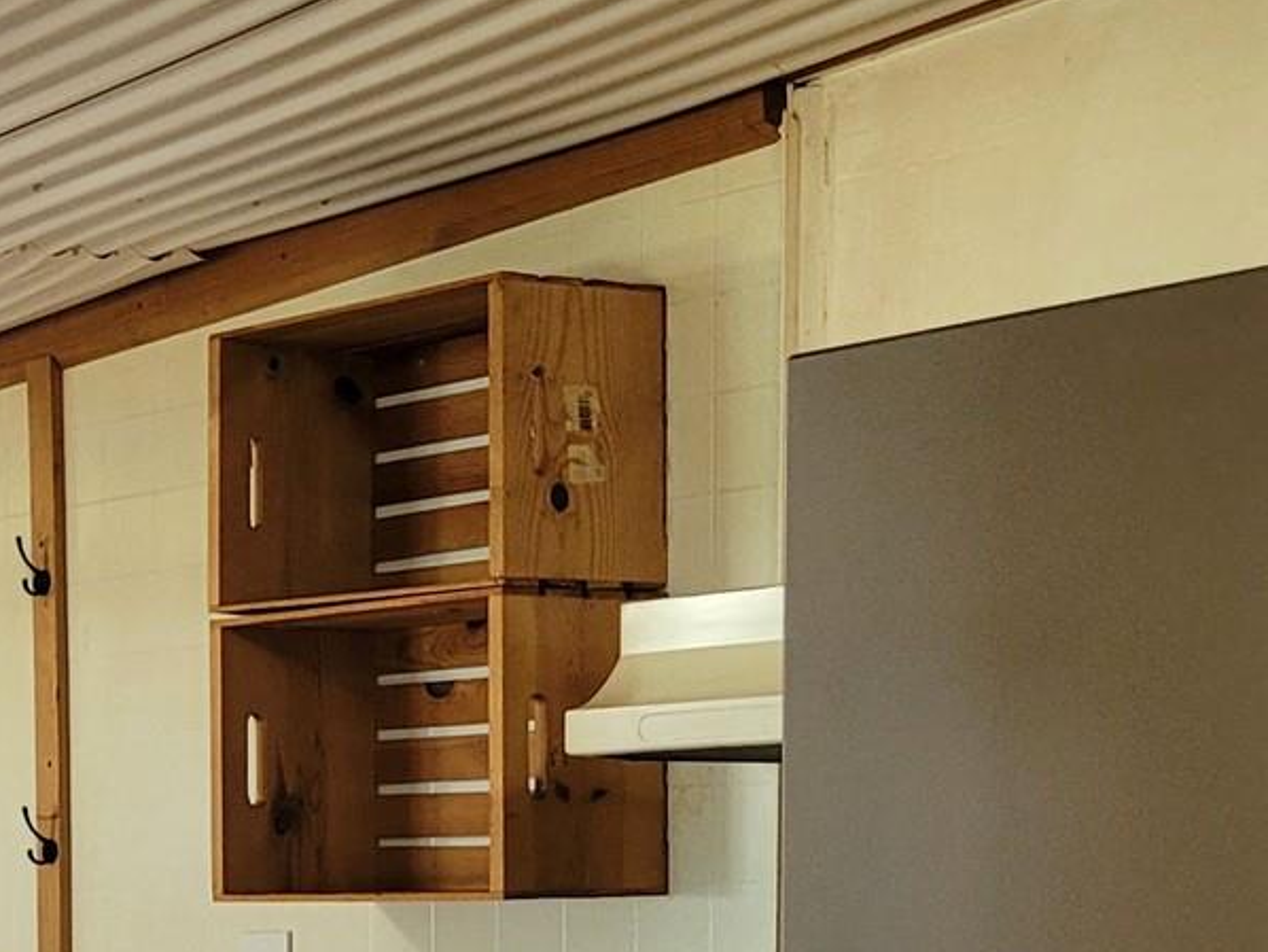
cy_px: 1143
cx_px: -293
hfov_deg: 20.4
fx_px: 3261
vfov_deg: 16.0
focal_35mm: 89
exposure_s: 1/60
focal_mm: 5.4
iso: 200
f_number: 1.8
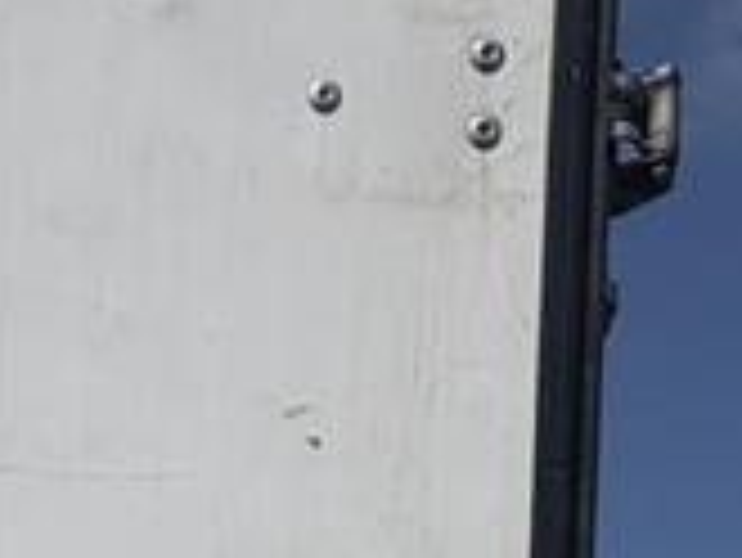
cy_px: 1030
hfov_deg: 23.3
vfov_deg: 16.1
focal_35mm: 76
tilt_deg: +3.6
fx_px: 1630
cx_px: -162
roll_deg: -2.1
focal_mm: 2.22
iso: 50
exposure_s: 1/6135
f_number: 2.2
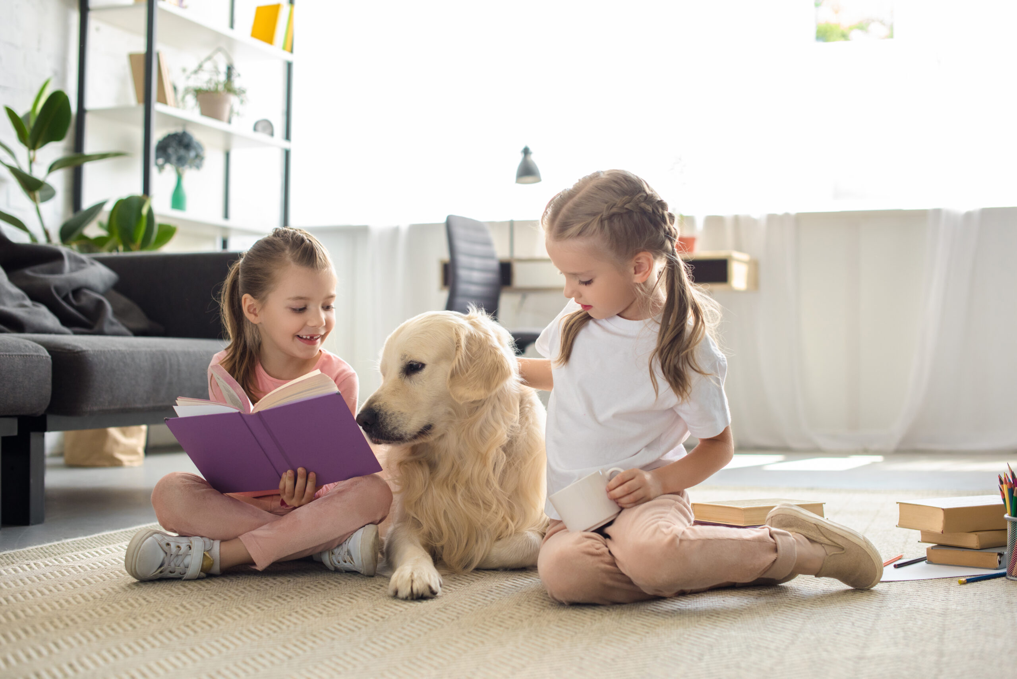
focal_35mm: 50
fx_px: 1413
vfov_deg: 27.0
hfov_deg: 39.6
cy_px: 340
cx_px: 508
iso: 800
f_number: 3.2
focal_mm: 50
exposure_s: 1/320
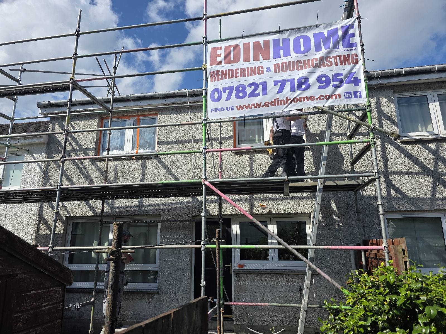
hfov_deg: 73.9
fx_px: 296
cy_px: 167
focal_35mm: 23
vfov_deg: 58.9
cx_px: 223
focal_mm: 6.3
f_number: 1.7
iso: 80
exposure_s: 1/10000
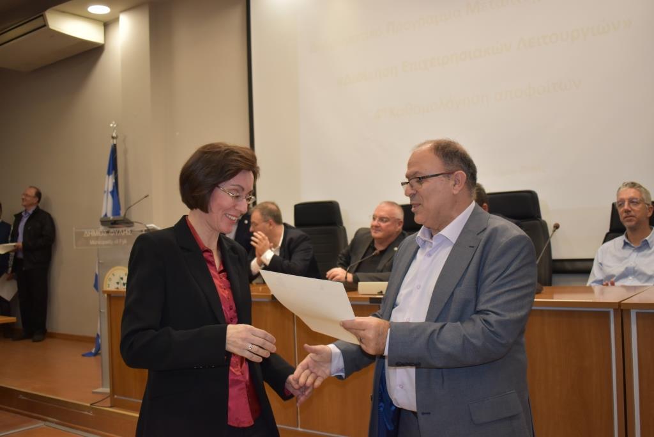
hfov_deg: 53.1
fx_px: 654
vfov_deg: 36.9
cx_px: 327
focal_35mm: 36
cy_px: 218
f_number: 4
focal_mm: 24
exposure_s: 1/160
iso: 800
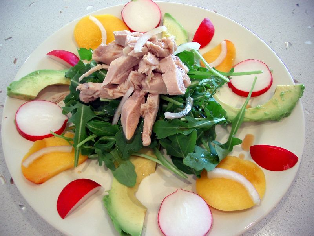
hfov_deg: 52.6
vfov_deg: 40.7
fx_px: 317
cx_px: 157
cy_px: 118
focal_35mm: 35
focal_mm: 5.8
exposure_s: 1/15
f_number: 2.6
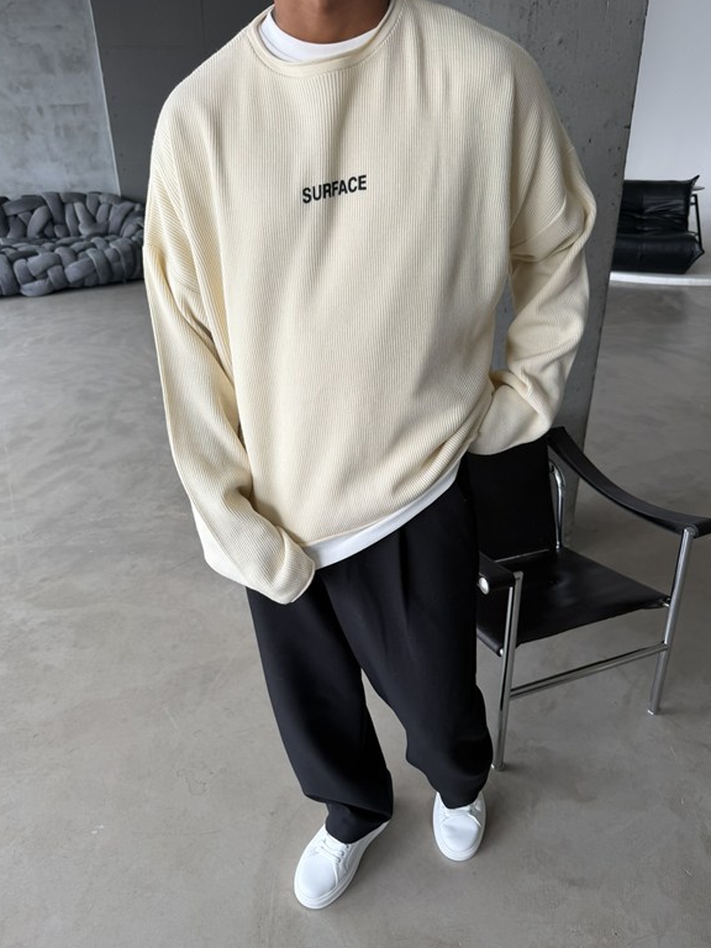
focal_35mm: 25
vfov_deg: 69.4
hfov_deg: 54.9
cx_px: 354
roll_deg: +1.3
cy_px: 463
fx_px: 685
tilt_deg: -27.4
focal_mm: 6.76
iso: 100
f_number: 1.78
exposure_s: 1/121
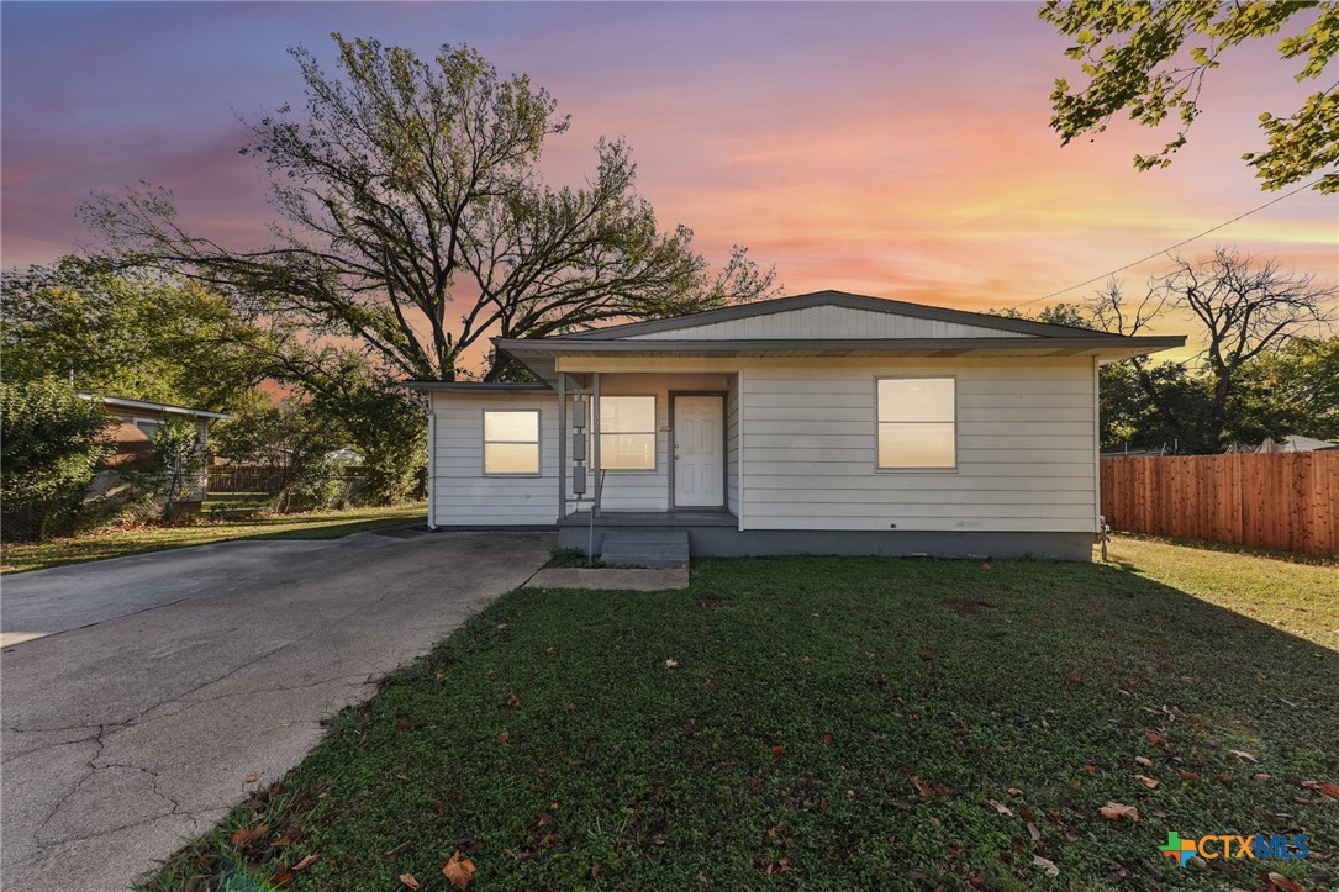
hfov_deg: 104.3
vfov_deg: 81.2
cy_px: 446
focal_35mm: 14
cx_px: 670
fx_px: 521
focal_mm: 14
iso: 400
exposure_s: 1/400
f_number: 8
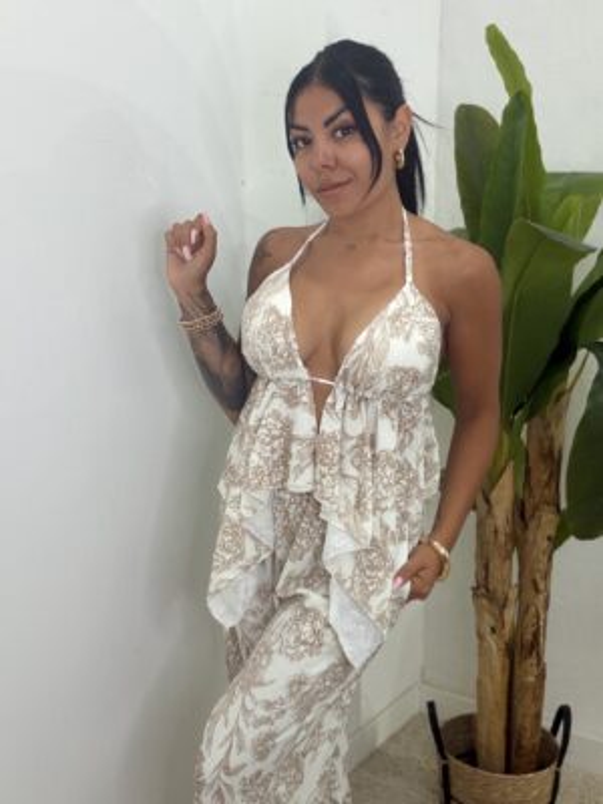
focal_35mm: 30
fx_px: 697
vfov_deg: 60.0
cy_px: 402
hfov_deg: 46.8
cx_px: 302
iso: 64
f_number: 1.9
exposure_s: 1/100
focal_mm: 2.71
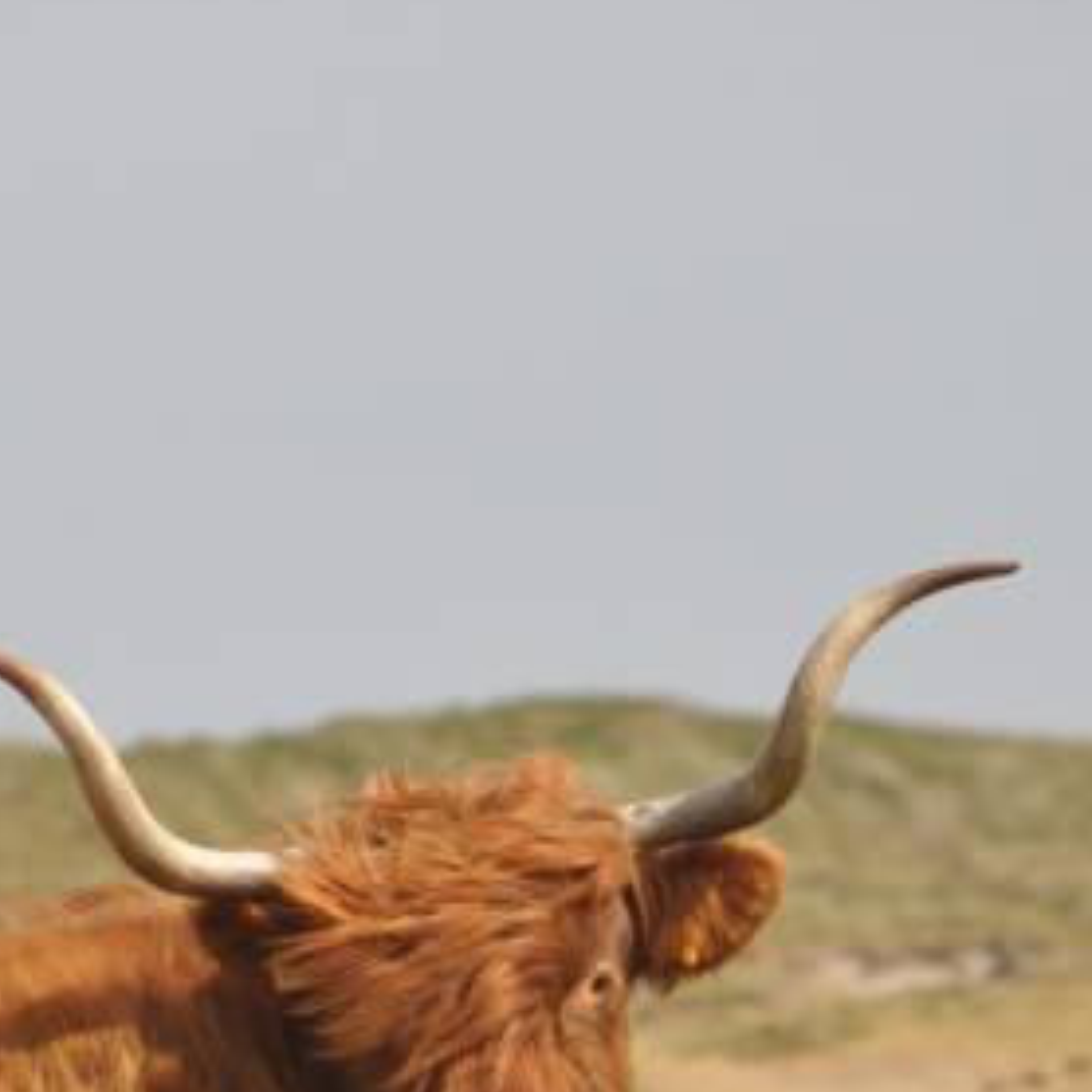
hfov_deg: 2.1
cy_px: 1053
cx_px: 354
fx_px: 29480
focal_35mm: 826
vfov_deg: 2.1
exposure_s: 1/1250
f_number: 6.3
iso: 320
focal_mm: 200
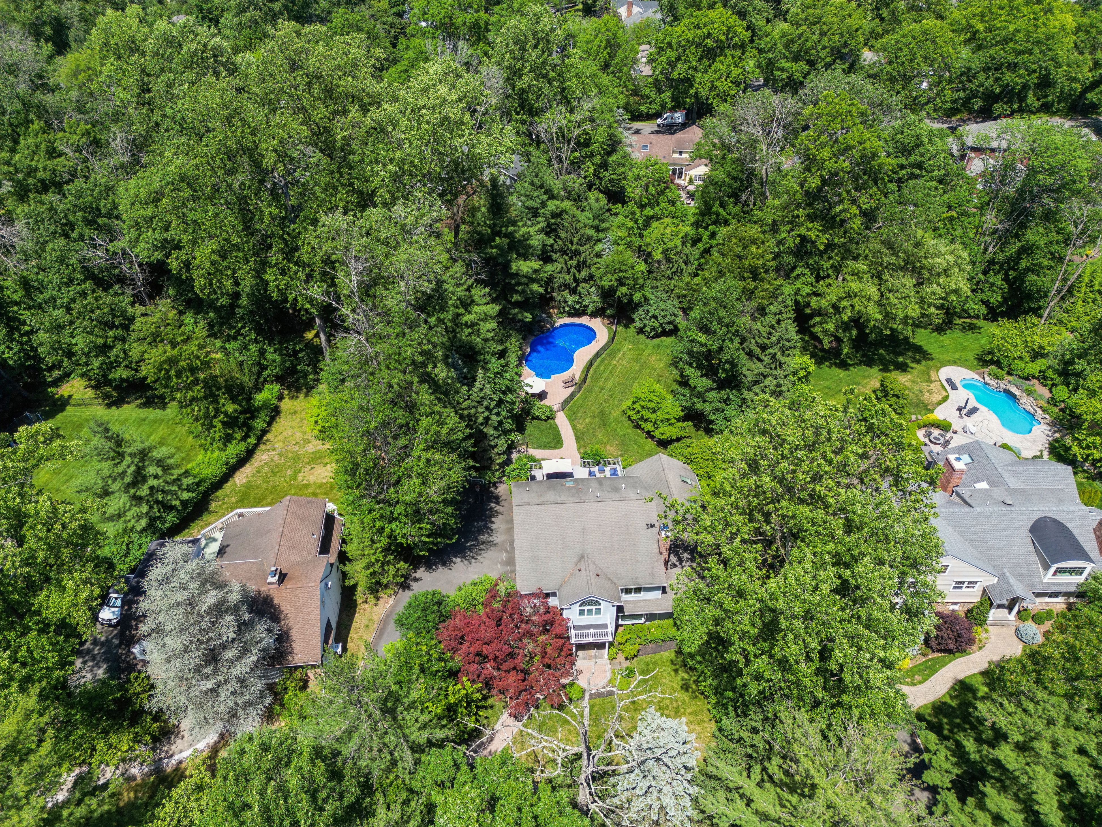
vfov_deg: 56.8
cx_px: 551
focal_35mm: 24
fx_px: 764
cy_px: 414
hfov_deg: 71.6
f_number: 1.7
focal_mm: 6.7
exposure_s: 1/160
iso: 110
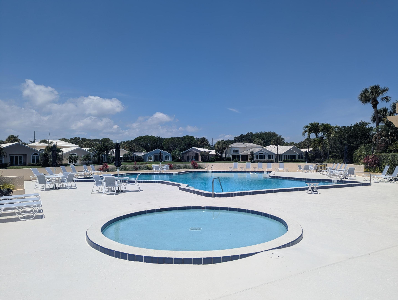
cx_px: 199
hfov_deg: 71.5
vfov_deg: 56.9
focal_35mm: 24
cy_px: 150
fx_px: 276
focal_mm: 6.81
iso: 53
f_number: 1.85
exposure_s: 1/4049
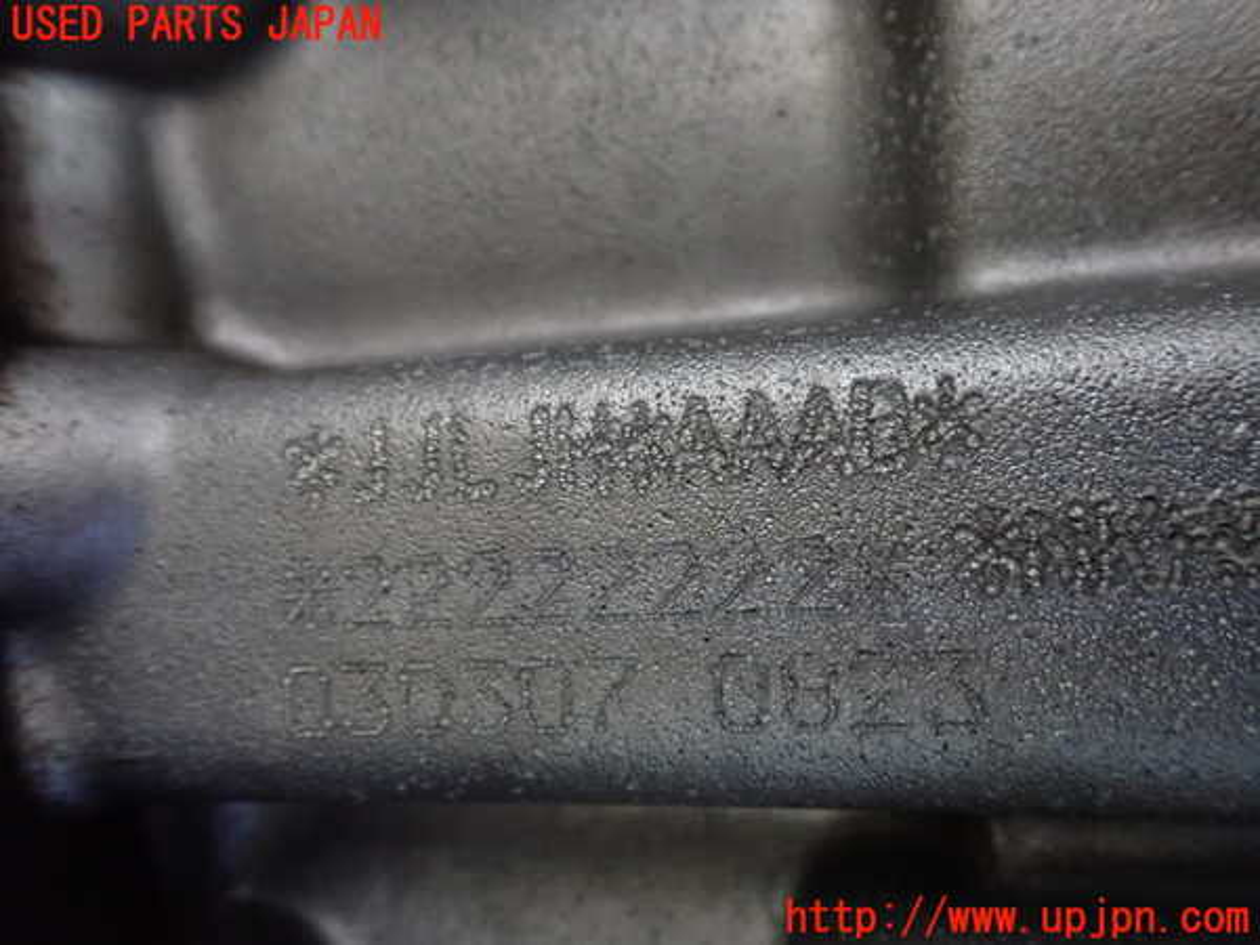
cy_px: 472
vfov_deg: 46.8
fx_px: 1092
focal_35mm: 30
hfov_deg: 60.0
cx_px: 630
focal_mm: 5.4
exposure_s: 1/25
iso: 800
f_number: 2.3
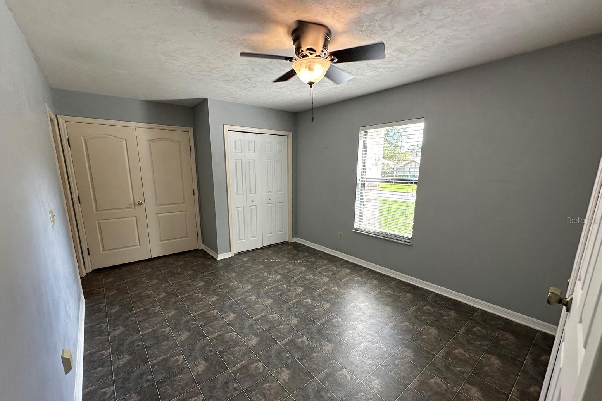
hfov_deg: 100.4
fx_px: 251
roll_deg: -0.5
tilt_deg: -11.1
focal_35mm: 15
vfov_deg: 77.1
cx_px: 293
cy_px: 220
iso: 125
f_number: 2.2
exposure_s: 1/120
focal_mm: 2.22
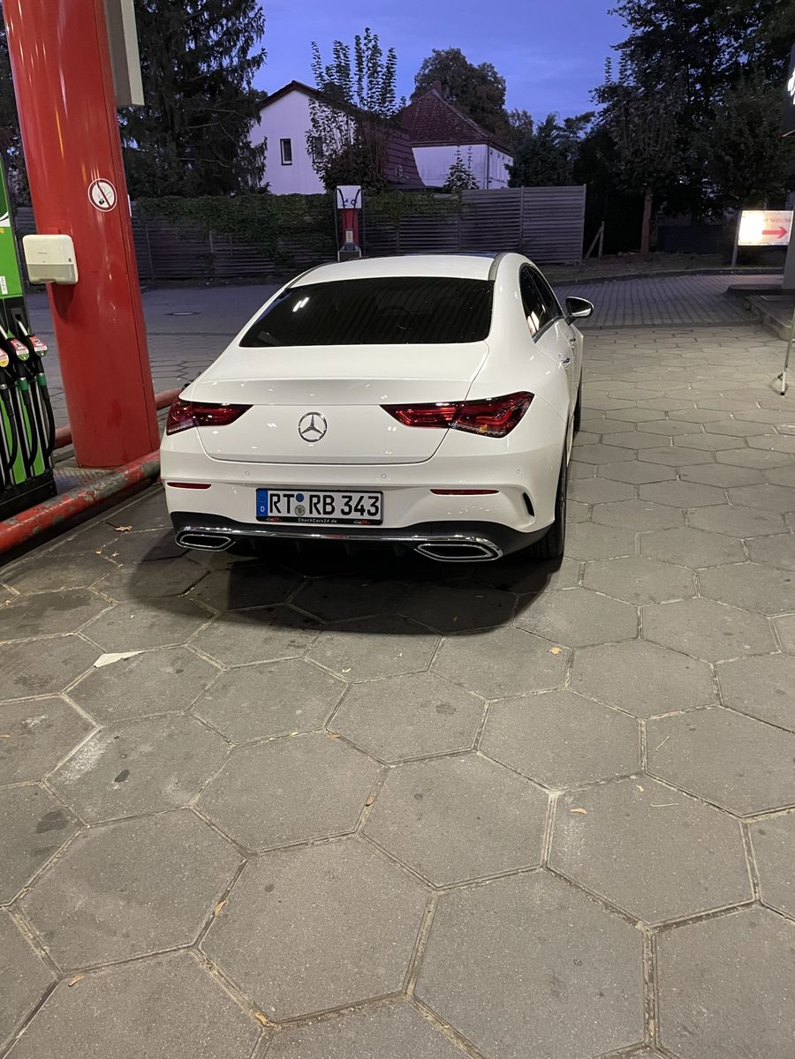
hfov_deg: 53.1
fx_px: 796
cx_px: 398
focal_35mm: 26
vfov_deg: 67.3
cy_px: 530
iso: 400
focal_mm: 4.2
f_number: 1.6
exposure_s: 1/50
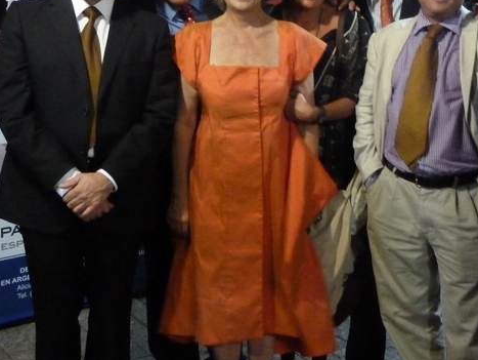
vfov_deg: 30.2
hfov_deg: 38.9
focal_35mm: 48
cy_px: 143
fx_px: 663
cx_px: 338
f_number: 3.5
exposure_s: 1/4
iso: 800
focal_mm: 5.3
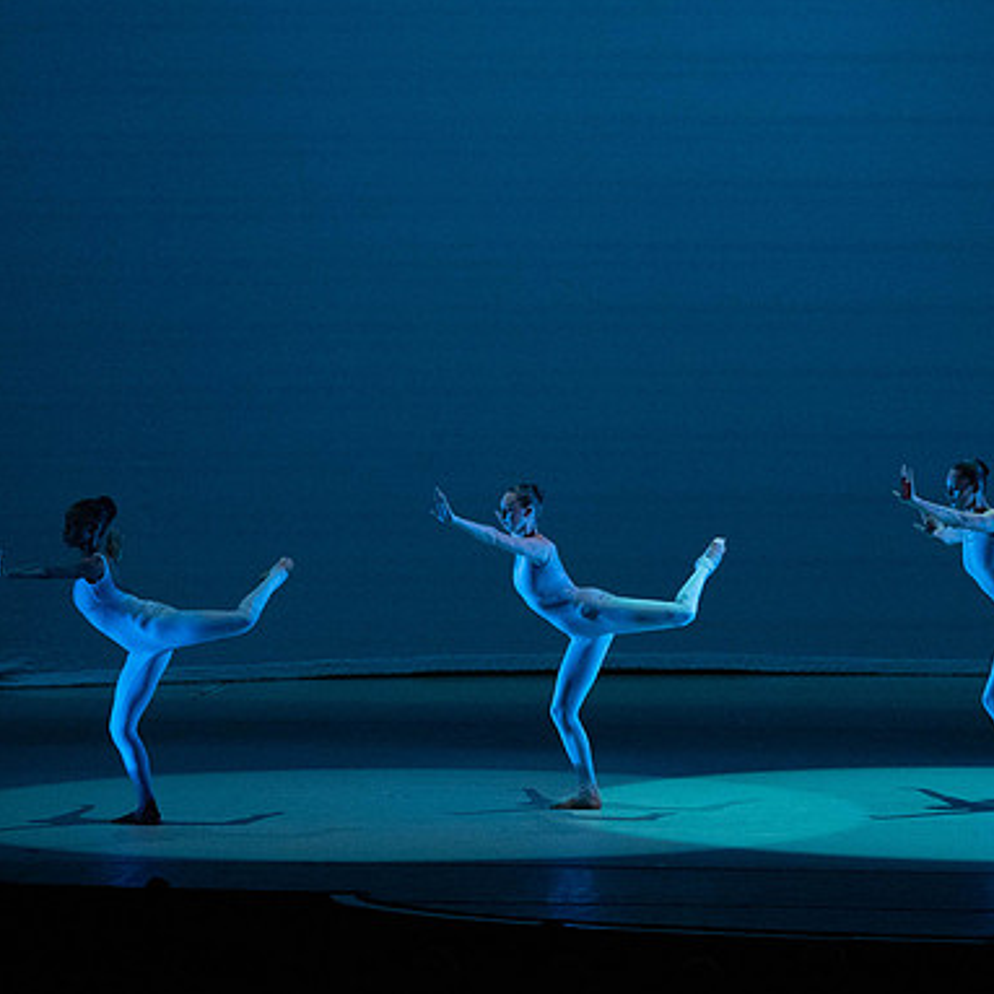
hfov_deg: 8.3
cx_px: 605
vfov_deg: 8.3
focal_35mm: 211
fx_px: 6855
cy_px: 497
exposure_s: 1/400
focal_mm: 164
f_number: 5.6
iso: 16000
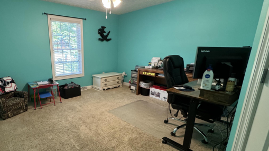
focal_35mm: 20
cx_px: 94
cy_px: 83
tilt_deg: -13.2
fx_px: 143
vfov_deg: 55.7
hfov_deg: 84.2
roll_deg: +0.2
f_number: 2.2
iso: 320
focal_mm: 2.22
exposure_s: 1/60
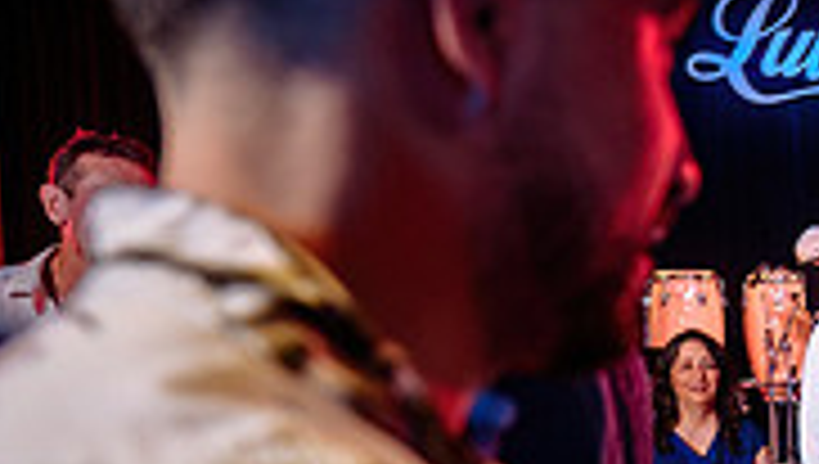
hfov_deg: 22.3
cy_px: 484
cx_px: 1192
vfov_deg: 14.9
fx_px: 1740
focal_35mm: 80
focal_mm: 24
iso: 800
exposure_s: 1/100
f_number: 2.8
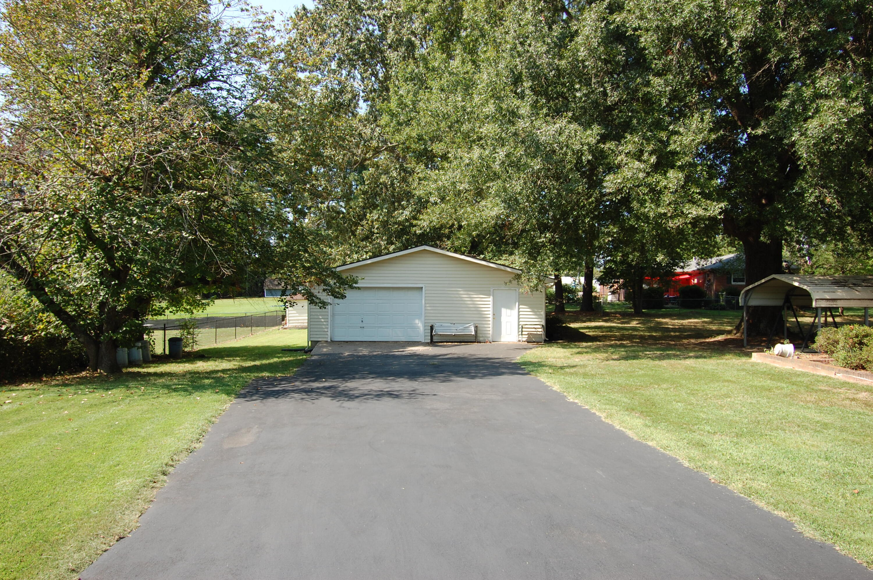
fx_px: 618
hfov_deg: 70.5
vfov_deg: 50.3
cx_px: 436
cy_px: 290
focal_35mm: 26
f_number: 7.1
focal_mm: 17
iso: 200
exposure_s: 1/200
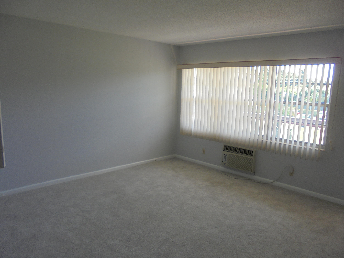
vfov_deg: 53.1
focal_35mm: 26
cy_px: 129
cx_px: 172
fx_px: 258
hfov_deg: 67.3
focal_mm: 4.6
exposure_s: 1/80
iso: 100
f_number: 3.5
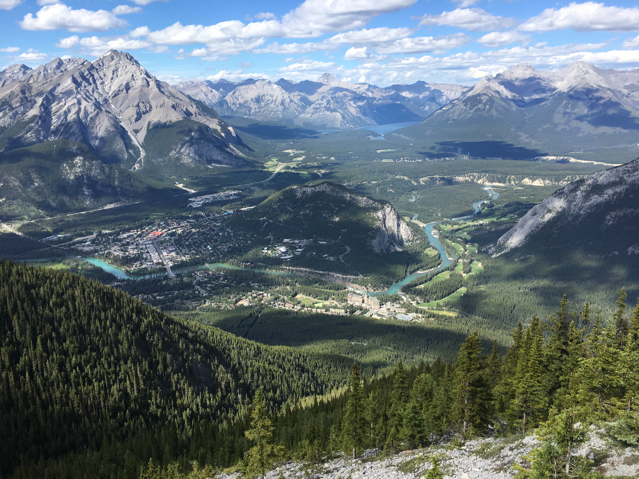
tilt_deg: -13.8
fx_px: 535
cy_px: 240
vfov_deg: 48.2
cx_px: 320
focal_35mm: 29
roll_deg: +1.0
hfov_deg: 61.7
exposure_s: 1/1282
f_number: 2.2
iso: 25
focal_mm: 4.15
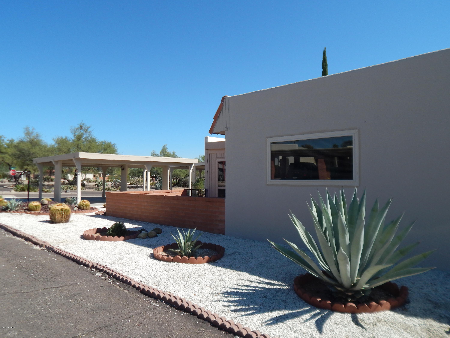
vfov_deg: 54.9
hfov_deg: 69.4
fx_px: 325
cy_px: 169
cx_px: 225
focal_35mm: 25
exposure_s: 1/500
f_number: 6.1
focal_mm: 4.5
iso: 125
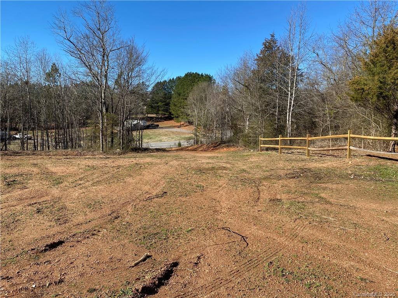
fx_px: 299
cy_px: 149
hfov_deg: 67.3
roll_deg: -2.0
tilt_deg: -6.0
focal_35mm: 26
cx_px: 199
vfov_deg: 53.1
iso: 32
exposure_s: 1/1965
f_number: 1.8
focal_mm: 4.25
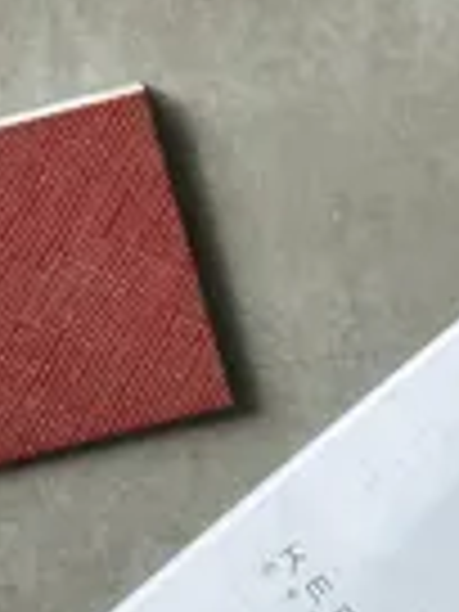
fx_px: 2988
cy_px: -243
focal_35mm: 169
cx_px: -216
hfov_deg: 8.6
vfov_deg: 11.3
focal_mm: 6.86
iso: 64
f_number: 1.78
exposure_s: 1/277
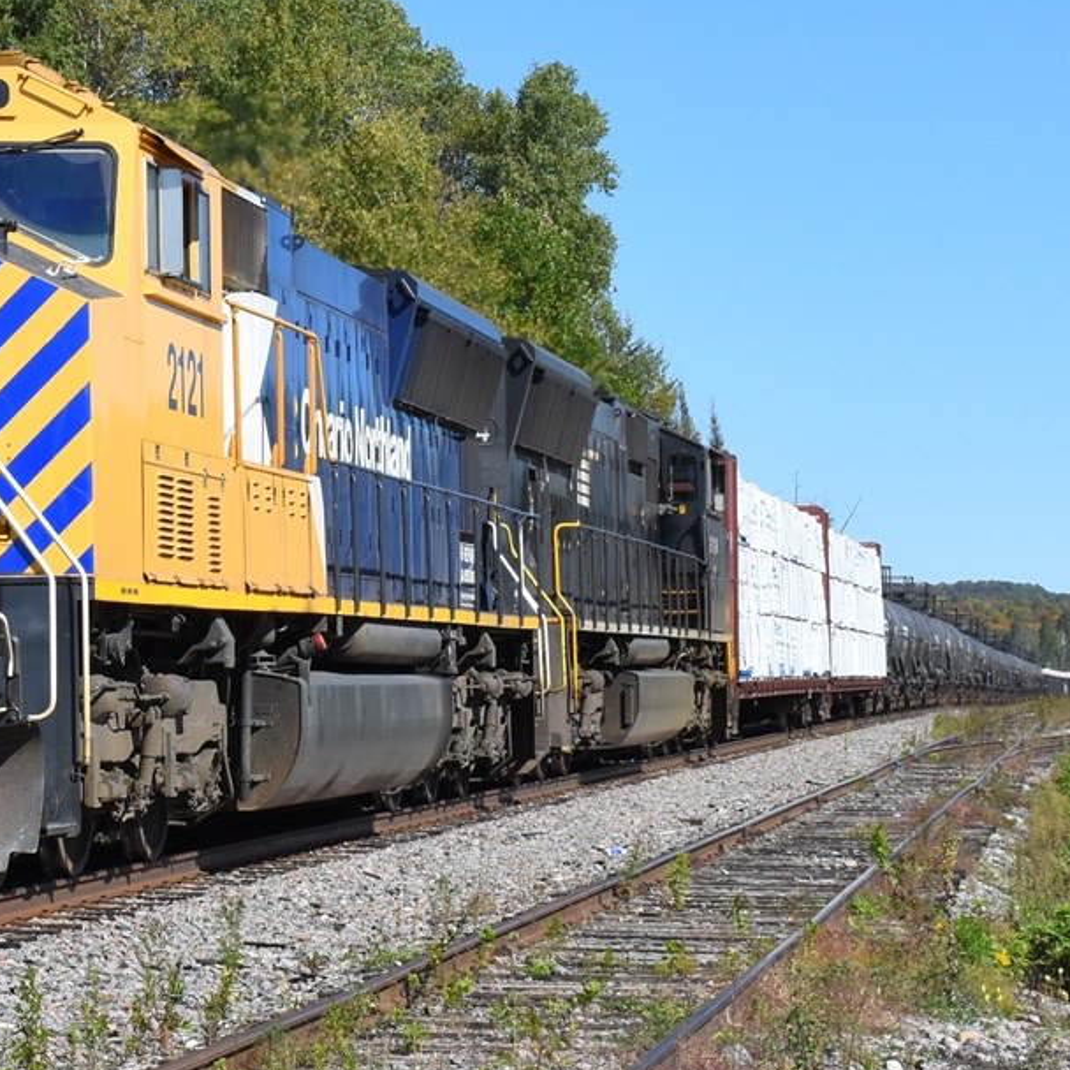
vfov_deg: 18.5
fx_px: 3284
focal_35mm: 94
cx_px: 253
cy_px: 451
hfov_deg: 18.4
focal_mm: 35
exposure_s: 1/800
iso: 400
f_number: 8
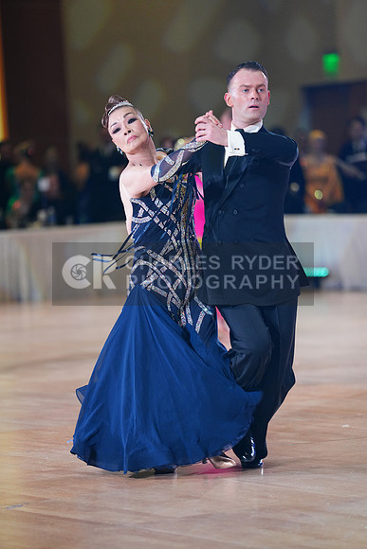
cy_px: 274
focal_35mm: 200
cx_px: 184
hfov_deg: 6.9
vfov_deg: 10.3
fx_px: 3056
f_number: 2.8
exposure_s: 1/400
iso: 2000
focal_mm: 200
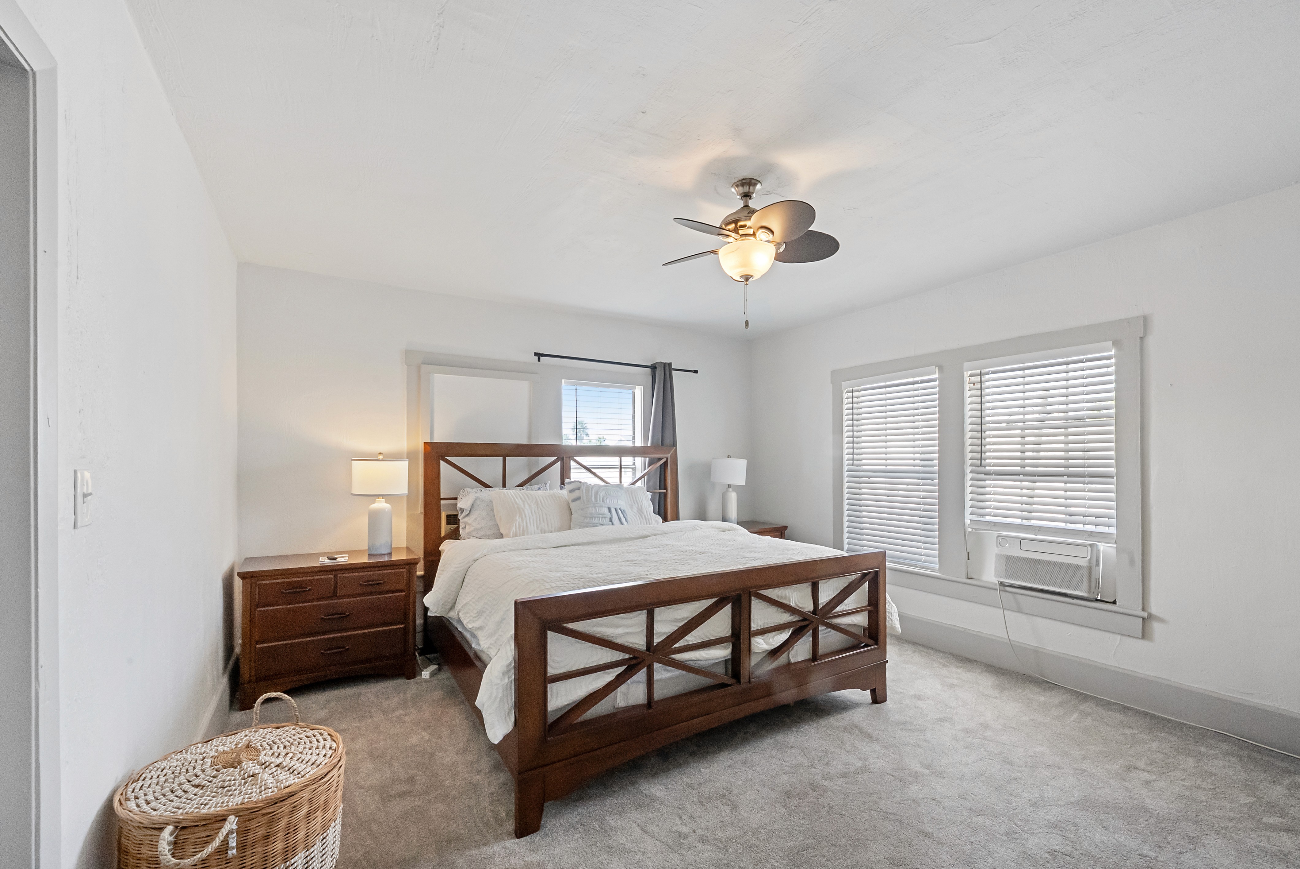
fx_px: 506
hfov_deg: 104.2
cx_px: 650
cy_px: 434
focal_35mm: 14
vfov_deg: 81.3
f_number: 16
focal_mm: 14
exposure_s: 1/30
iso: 8000
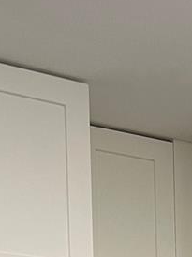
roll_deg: +1.0
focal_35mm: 114
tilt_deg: -4.3
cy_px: 511
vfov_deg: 14.4
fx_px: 844
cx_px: 238
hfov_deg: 12.6
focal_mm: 5.7
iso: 100
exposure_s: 1/60
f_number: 1.5
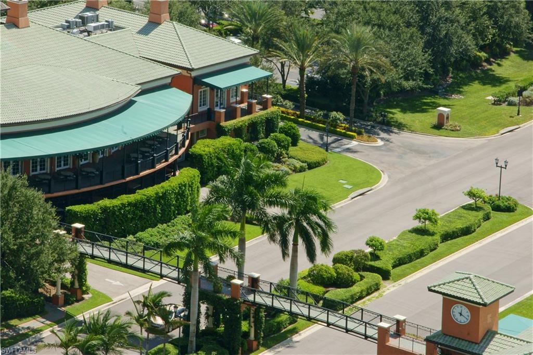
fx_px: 2331
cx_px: 266
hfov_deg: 13.0
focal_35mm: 158
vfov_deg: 8.7
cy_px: 178
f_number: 36
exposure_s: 1/60
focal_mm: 105
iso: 400
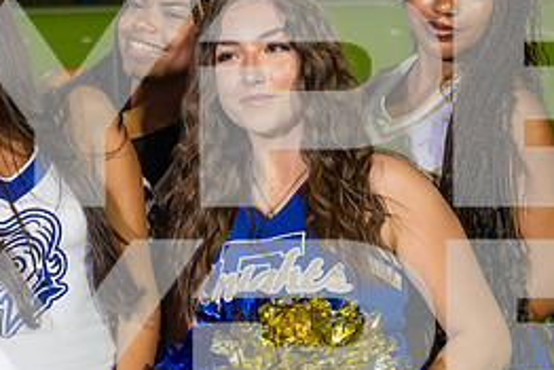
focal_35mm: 102
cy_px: 96
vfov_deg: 13.4
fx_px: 1570
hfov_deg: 19.9
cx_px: 159
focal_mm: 46
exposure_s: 1/200
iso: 1000
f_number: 4
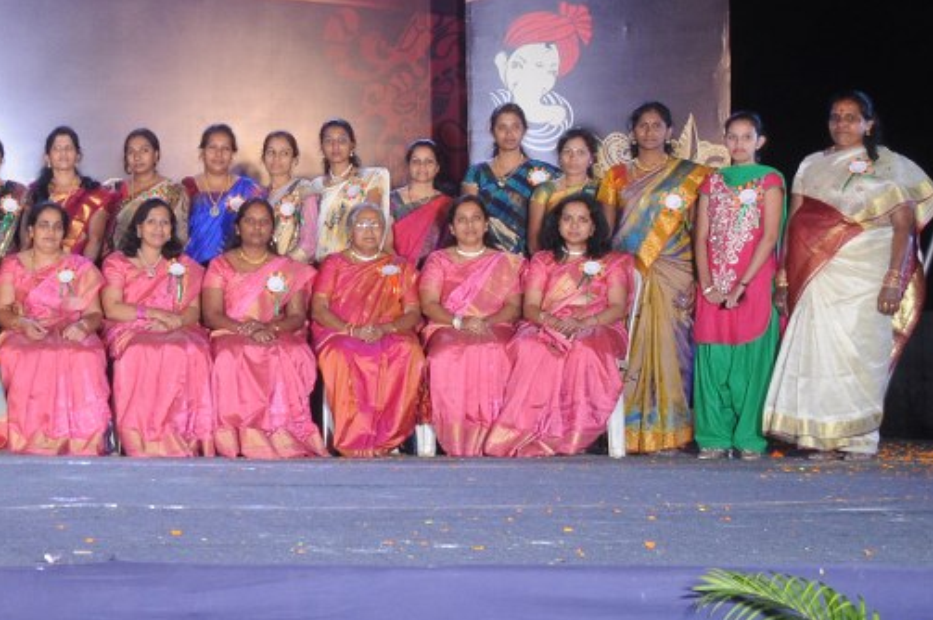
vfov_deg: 17.2
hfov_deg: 23.9
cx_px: -111
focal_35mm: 79
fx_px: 2045
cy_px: 264
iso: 640
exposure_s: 1/125
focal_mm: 22
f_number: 8
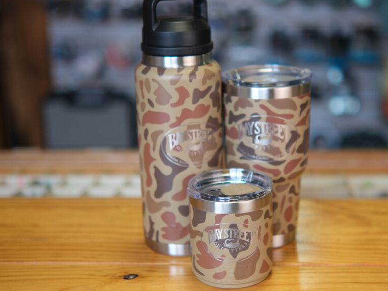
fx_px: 729
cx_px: 244
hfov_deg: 29.7
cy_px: 157
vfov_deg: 22.6
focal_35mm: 65
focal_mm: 33
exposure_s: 1/250
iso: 125
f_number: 1.4
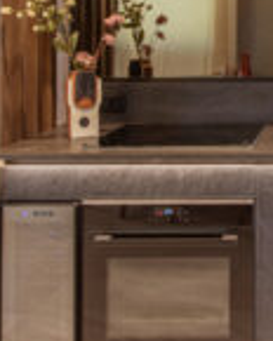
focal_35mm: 70
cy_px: 19
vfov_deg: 26.0
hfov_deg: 20.3
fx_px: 707
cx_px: 341
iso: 200
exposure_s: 1/1.25
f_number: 11
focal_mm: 18
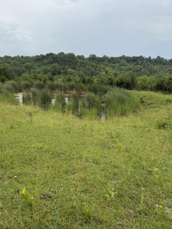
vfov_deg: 63.4
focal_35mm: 28
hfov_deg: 49.6
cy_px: 118
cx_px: 75
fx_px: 186
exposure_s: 1/2000
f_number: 1.78
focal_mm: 6.76
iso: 80
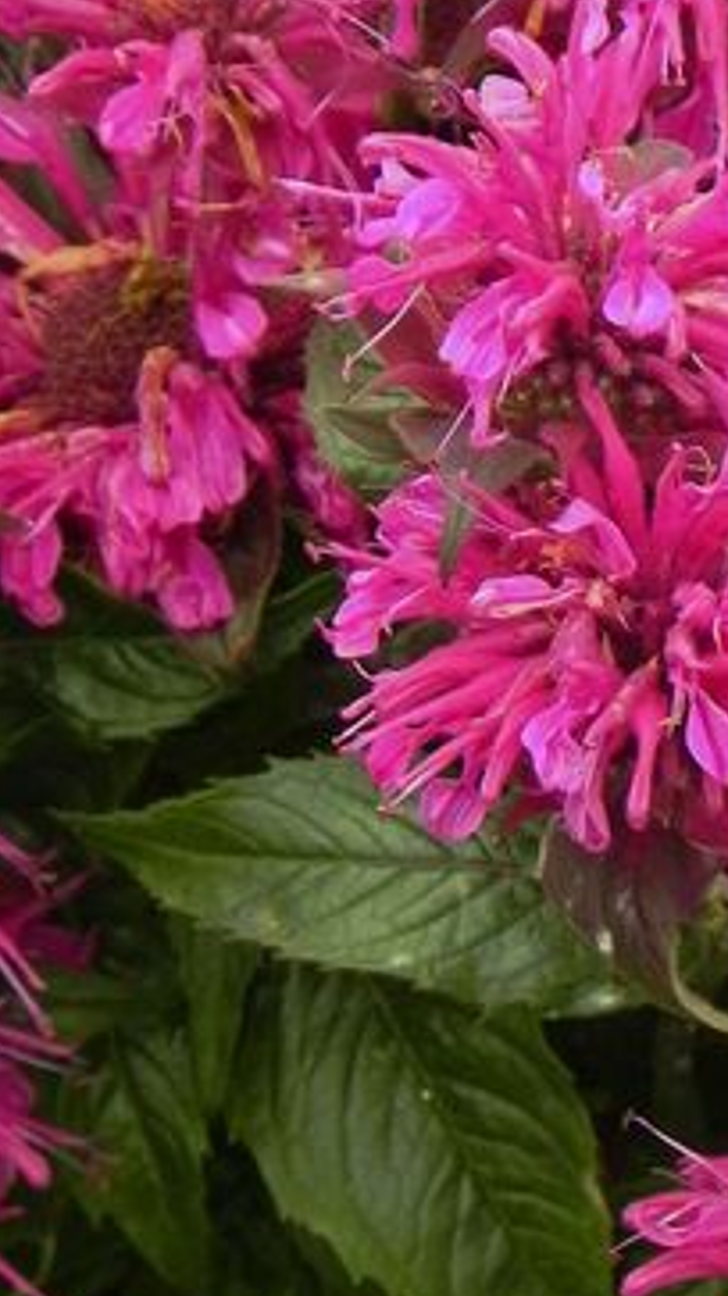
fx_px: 15179
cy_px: 318
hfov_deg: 2.7
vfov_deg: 4.9
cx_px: 357
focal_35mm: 442
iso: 160
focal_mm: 32.7
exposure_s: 1/320
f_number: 4.5
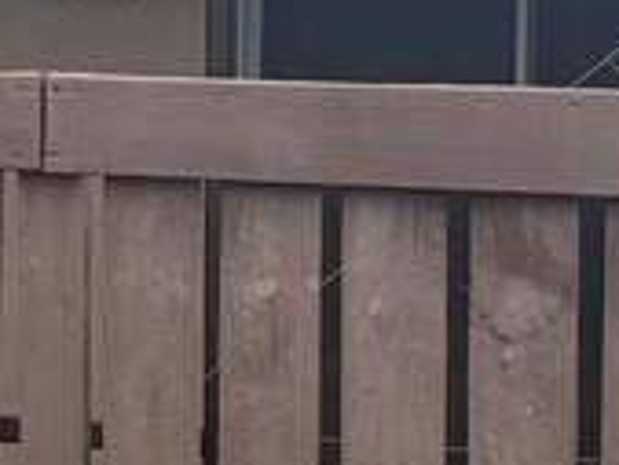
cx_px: -205
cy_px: 81
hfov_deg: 13.1
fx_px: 2595
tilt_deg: -3.4
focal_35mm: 145
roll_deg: -1.5
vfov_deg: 10.2
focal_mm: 6.76
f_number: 1.78
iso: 100
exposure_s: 1/6711
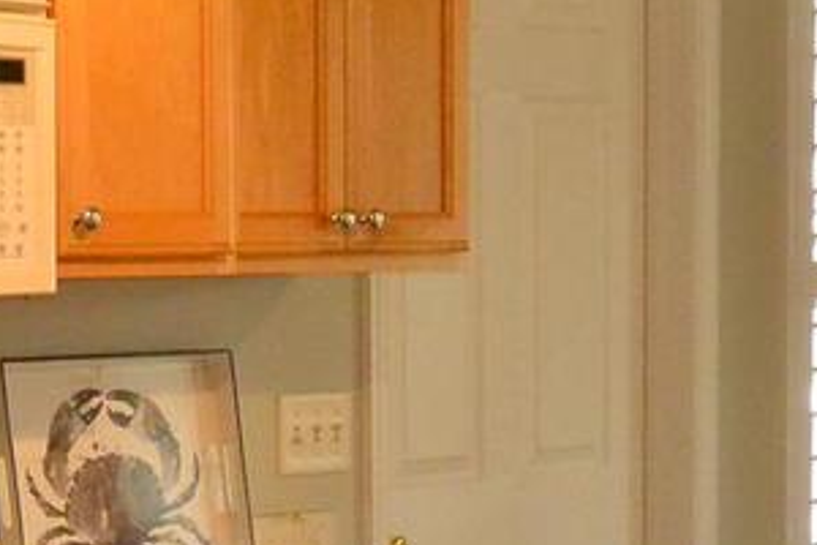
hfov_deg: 11.8
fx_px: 3926
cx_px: 112
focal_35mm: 173
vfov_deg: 7.9
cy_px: 670
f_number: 4
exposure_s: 1/125
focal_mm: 13.6
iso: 800
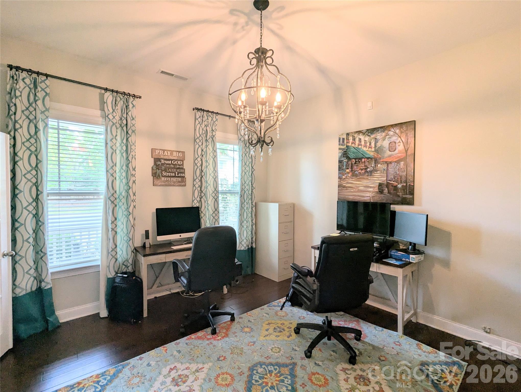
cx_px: 260
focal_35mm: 16
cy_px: 196
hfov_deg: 94.4
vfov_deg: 78.2
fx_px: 241
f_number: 2.2
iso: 88
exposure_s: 1/40
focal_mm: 2.35
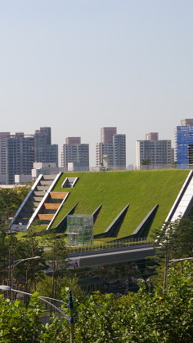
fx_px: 936
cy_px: 173
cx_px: 7
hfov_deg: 11.7
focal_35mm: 103
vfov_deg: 20.8
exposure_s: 1/350
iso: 200
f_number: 9.5
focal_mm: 43
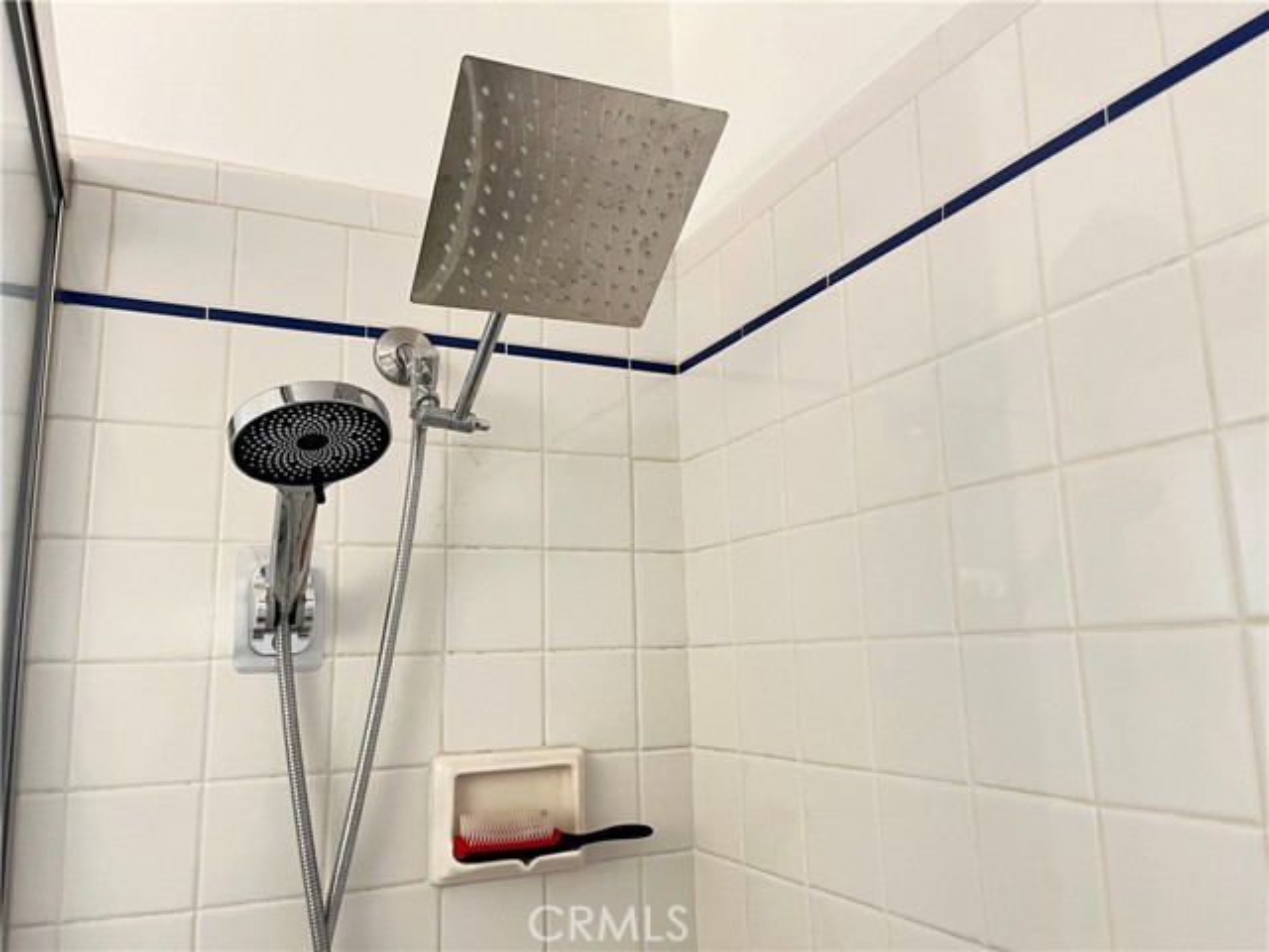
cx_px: 634
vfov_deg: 53.1
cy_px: 476
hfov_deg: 67.3
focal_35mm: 26
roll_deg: +1.7
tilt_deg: +11.8
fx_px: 953
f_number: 1.6
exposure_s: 1/60
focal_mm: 5.1
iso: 250
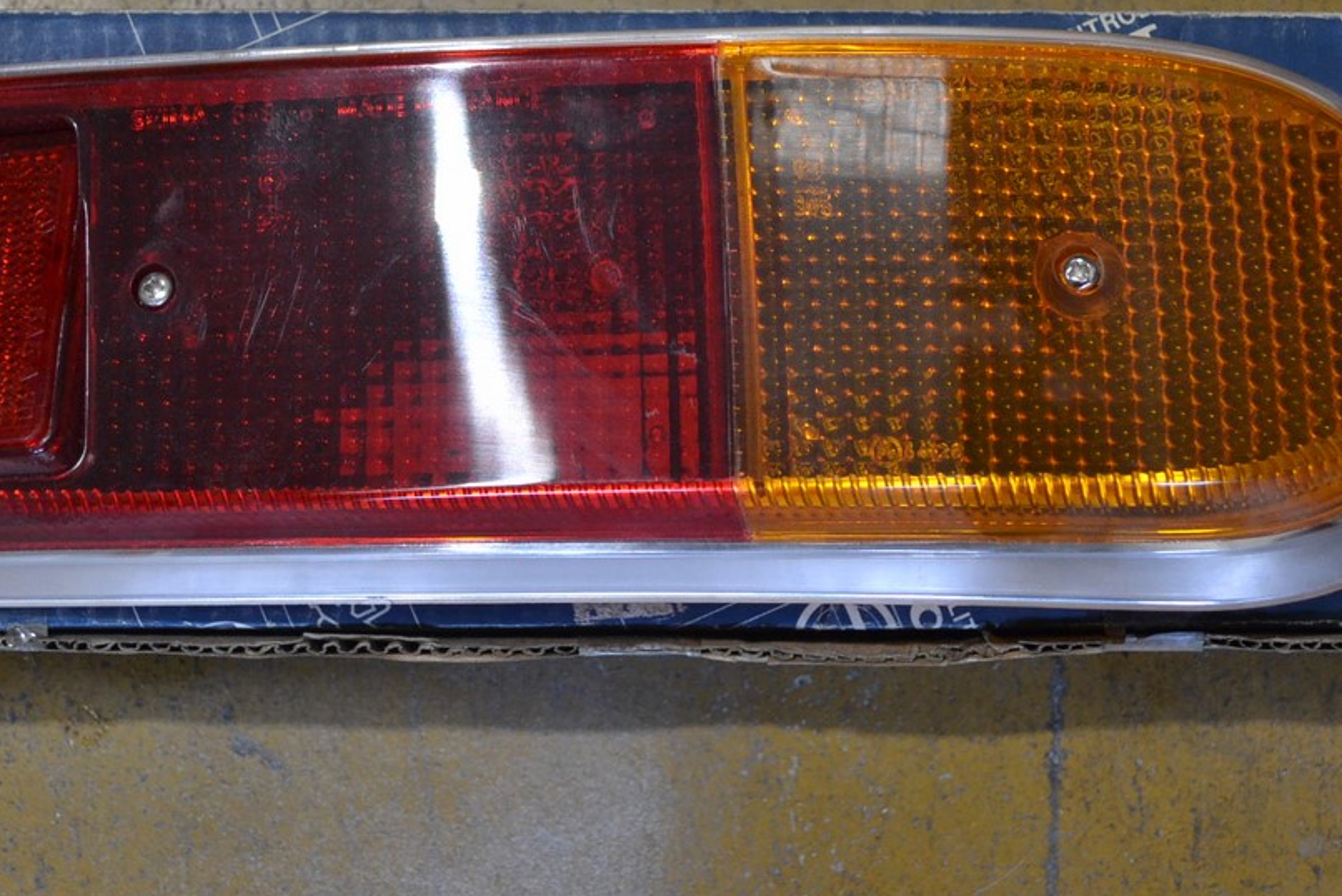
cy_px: 223
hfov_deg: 27.7
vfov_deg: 18.6
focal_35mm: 73
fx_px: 2716
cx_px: 614
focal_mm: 29
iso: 1600
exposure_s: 1/60
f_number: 4.5
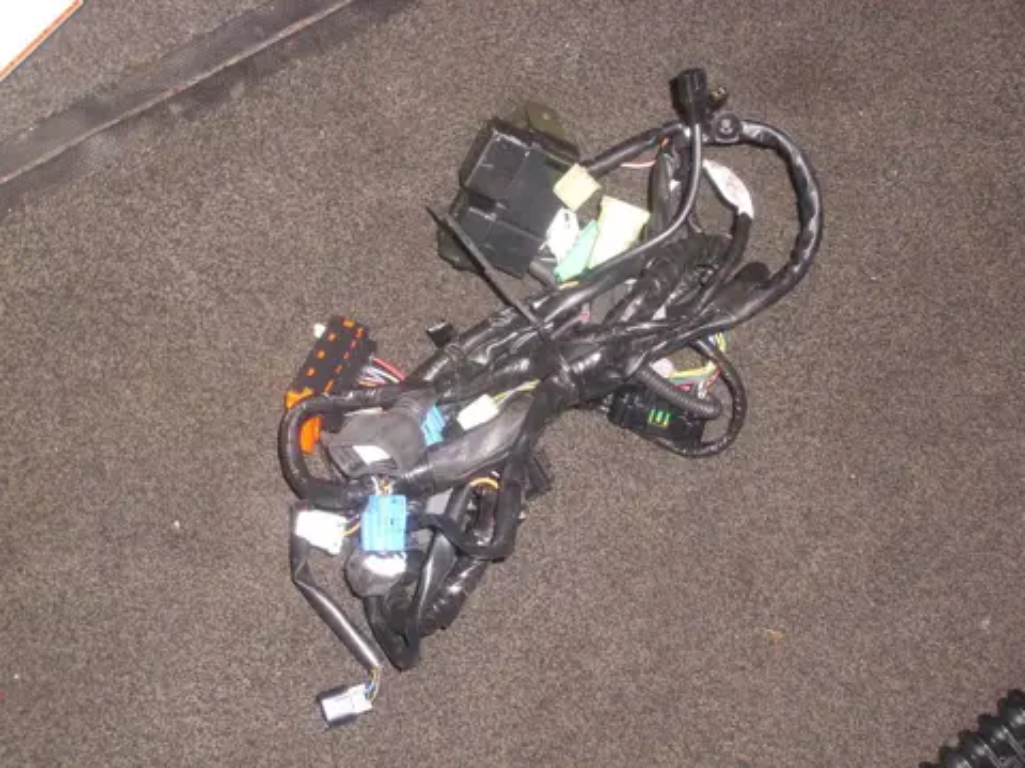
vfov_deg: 23.7
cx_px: 512
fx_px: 1836
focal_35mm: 62
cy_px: 384
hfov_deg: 31.2
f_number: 3.7
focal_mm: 10.36
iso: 300
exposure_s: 1/60
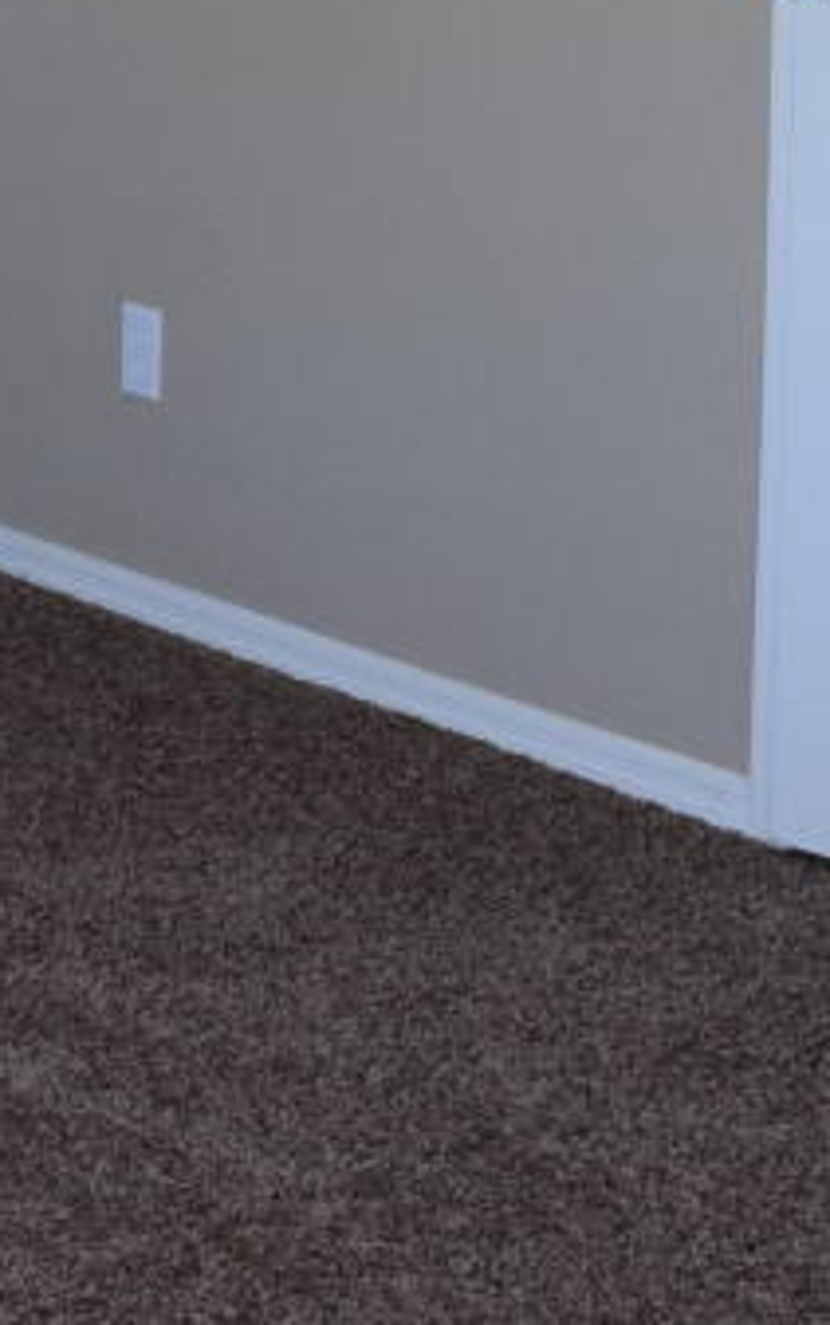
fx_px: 3398
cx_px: -586
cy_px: -55
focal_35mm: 94
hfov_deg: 12.8
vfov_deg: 21.2
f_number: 5
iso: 800
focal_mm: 18
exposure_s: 1/100
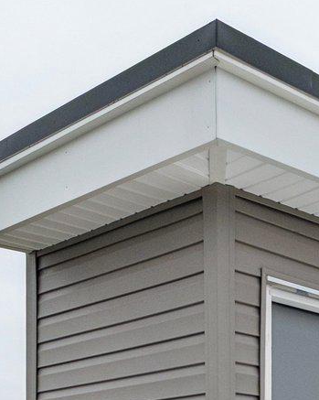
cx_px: 276
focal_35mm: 66
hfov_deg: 22.6
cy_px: 516
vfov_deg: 25.0
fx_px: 780
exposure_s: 1/320
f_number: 8
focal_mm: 10
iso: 250
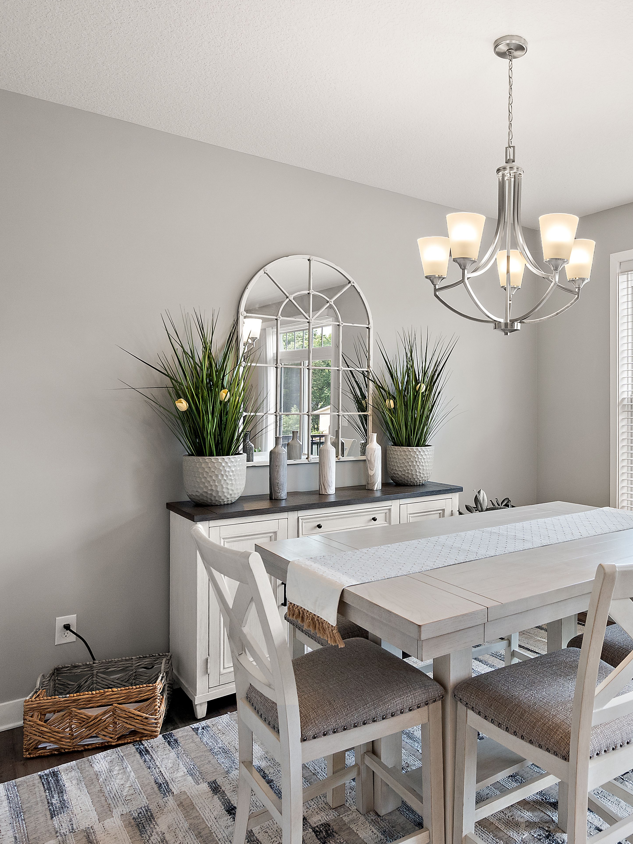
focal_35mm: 24
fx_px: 585
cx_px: 489
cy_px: 426
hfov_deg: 53.7
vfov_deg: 71.6
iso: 500
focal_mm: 16
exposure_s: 1/10
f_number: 8
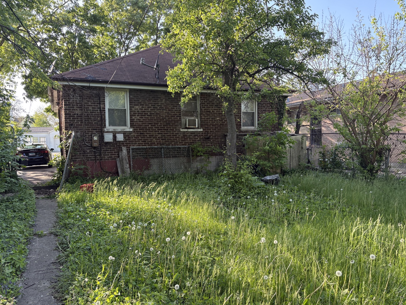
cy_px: 150
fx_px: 317
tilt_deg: -1.5
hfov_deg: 65.3
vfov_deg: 51.3
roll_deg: +1.8
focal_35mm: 27
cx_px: 200
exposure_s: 1/241
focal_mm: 5.96
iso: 64
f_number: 1.6
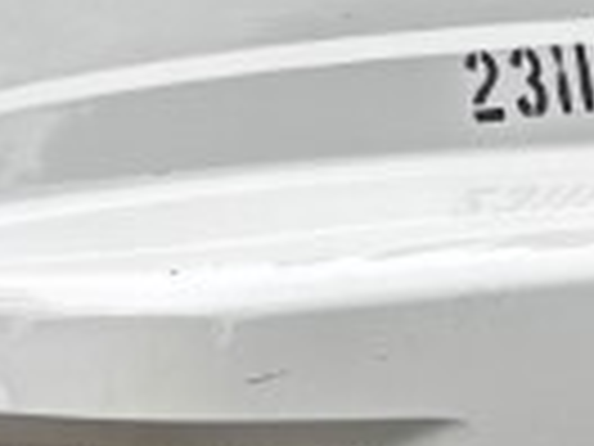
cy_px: 766
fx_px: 3466
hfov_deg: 9.6
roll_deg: -2.0
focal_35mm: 202
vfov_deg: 7.2
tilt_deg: -10.4
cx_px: 747
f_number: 1.6
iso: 50
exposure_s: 1/611
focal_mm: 5.96
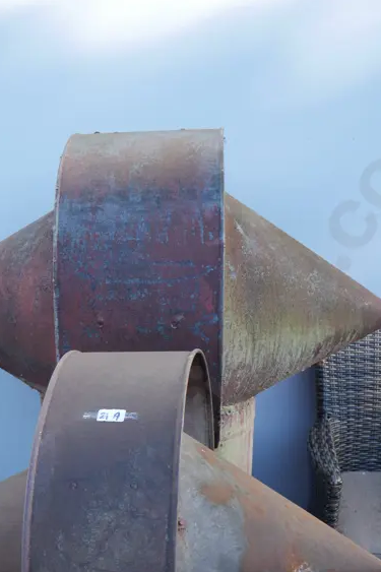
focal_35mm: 53
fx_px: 842
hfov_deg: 25.5
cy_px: 484
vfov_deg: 35.9
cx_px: 157
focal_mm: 14
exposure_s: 1/125
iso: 200
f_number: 4
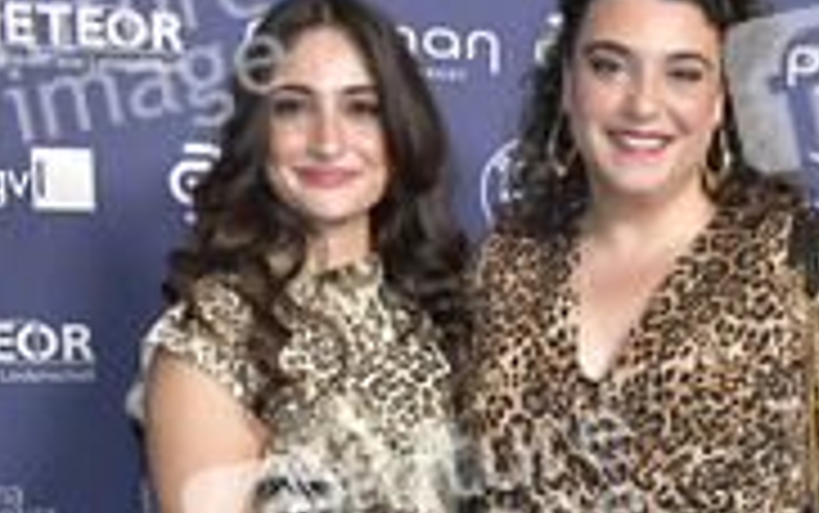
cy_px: 742
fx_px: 1898
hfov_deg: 24.2
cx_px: 544
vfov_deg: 14.5
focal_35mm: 85
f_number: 6.3
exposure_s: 1/200
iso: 2000
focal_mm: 38
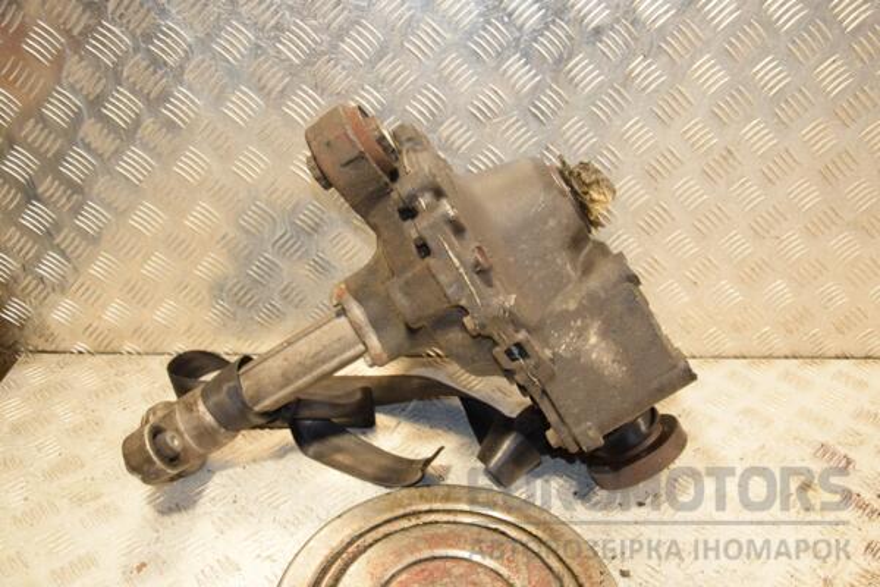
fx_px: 807
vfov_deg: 40.0
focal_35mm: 33
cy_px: 294
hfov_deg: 57.2
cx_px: 440
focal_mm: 22
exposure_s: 1/200
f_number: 5
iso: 800
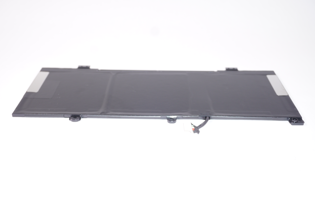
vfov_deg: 30.8
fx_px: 380
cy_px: 105
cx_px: 158
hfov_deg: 45.0
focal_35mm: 44
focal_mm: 29
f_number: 5.6
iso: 250
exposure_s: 1/160
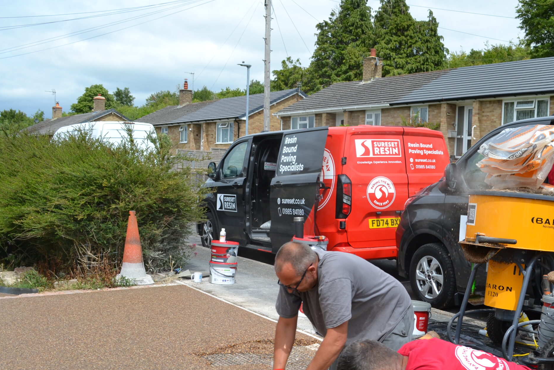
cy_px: 229
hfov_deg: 42.9
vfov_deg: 29.8
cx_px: 376
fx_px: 693
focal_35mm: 45
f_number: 8
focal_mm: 22
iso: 100
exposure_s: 1/250
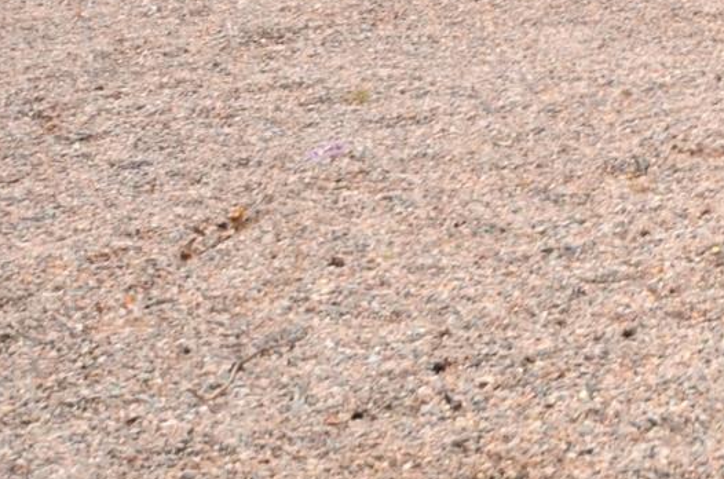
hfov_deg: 11.4
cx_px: 1656
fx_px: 3090
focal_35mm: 154
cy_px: -678
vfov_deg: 8.2
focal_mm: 18
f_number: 9
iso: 100
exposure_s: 1/250
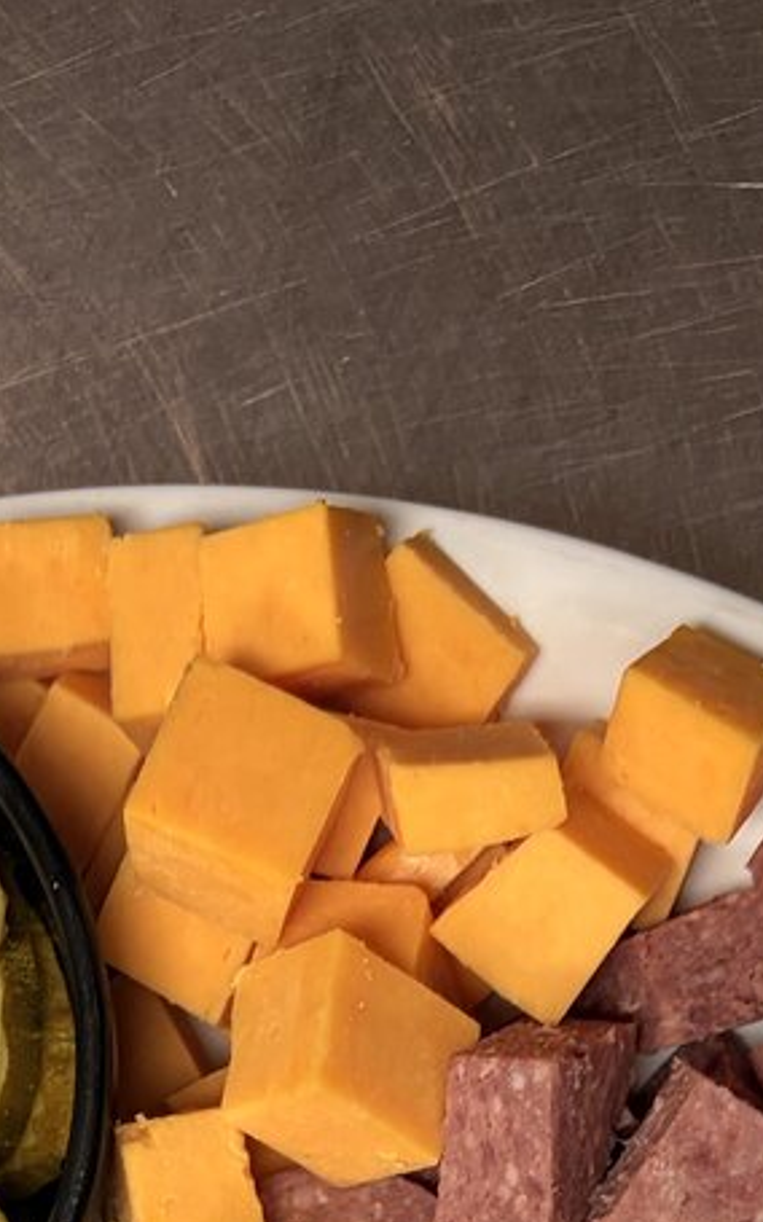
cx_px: 91
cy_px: 2033
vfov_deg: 18.1
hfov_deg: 13.4
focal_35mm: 97
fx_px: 3230
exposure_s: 1/120
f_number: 1.6
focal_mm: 5.96
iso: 64
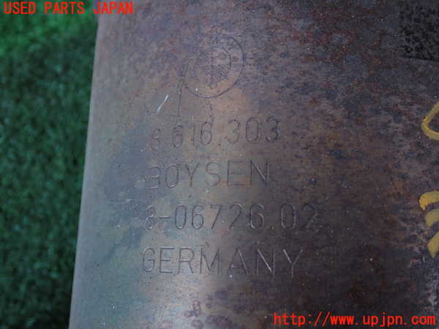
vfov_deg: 35.1
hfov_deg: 45.8
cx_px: 220
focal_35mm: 41
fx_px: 520
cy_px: 164
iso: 200
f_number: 2.8
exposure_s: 1/80
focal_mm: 7.31
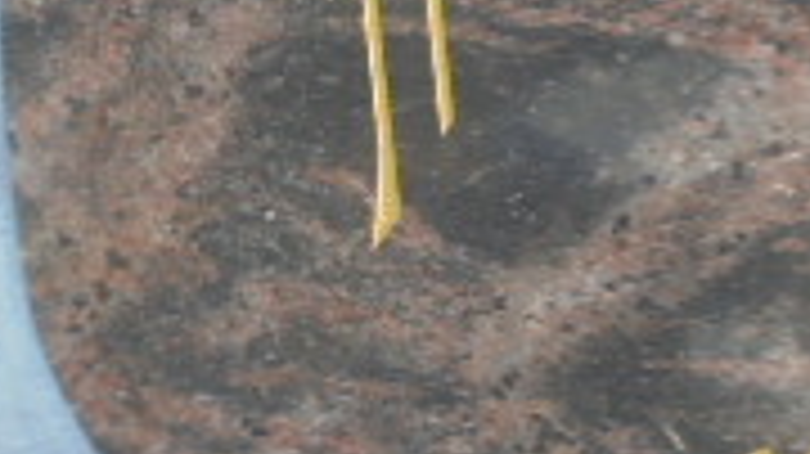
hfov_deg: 8.5
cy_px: -139
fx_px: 5323
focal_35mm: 248
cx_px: 1188
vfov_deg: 4.9
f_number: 5.6
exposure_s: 1/100
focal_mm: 11.5
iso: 100
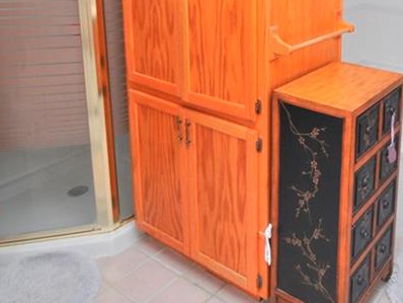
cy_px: -2
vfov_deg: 35.0
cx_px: 349
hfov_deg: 46.1
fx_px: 431
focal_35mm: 37
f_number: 9
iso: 400
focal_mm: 10
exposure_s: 1/125
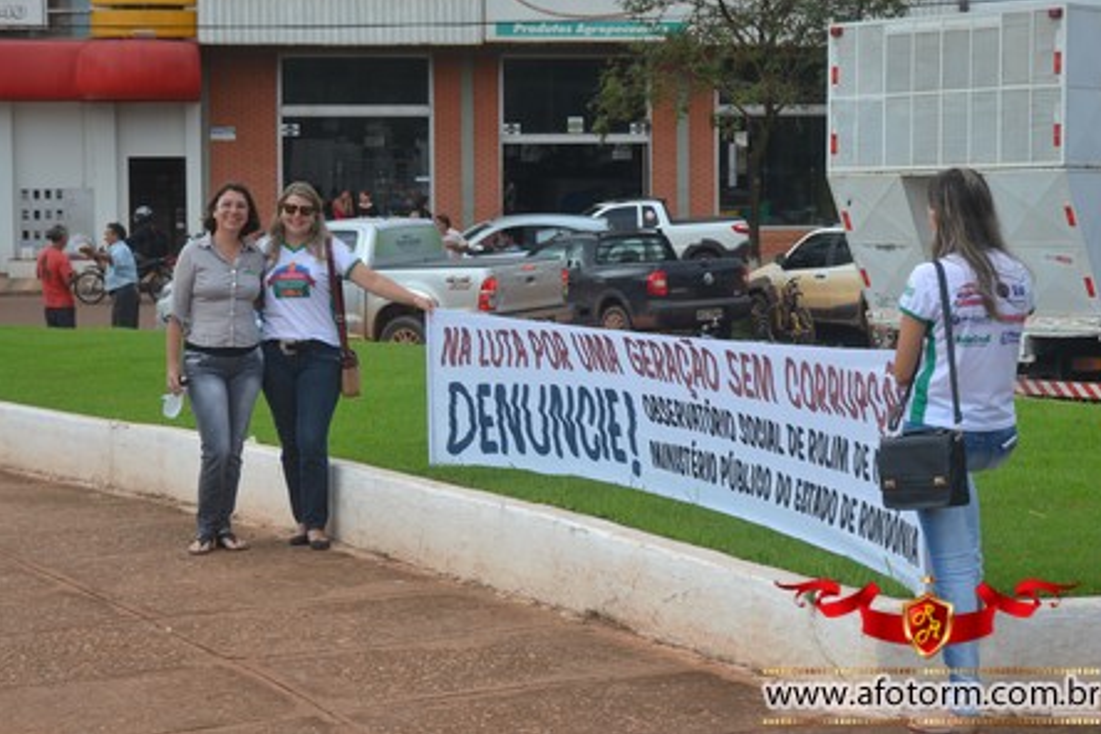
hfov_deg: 25.7
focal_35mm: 79
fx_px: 2416
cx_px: 555
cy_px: 365
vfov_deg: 17.3
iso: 100
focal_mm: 52
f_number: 8
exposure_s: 1/250
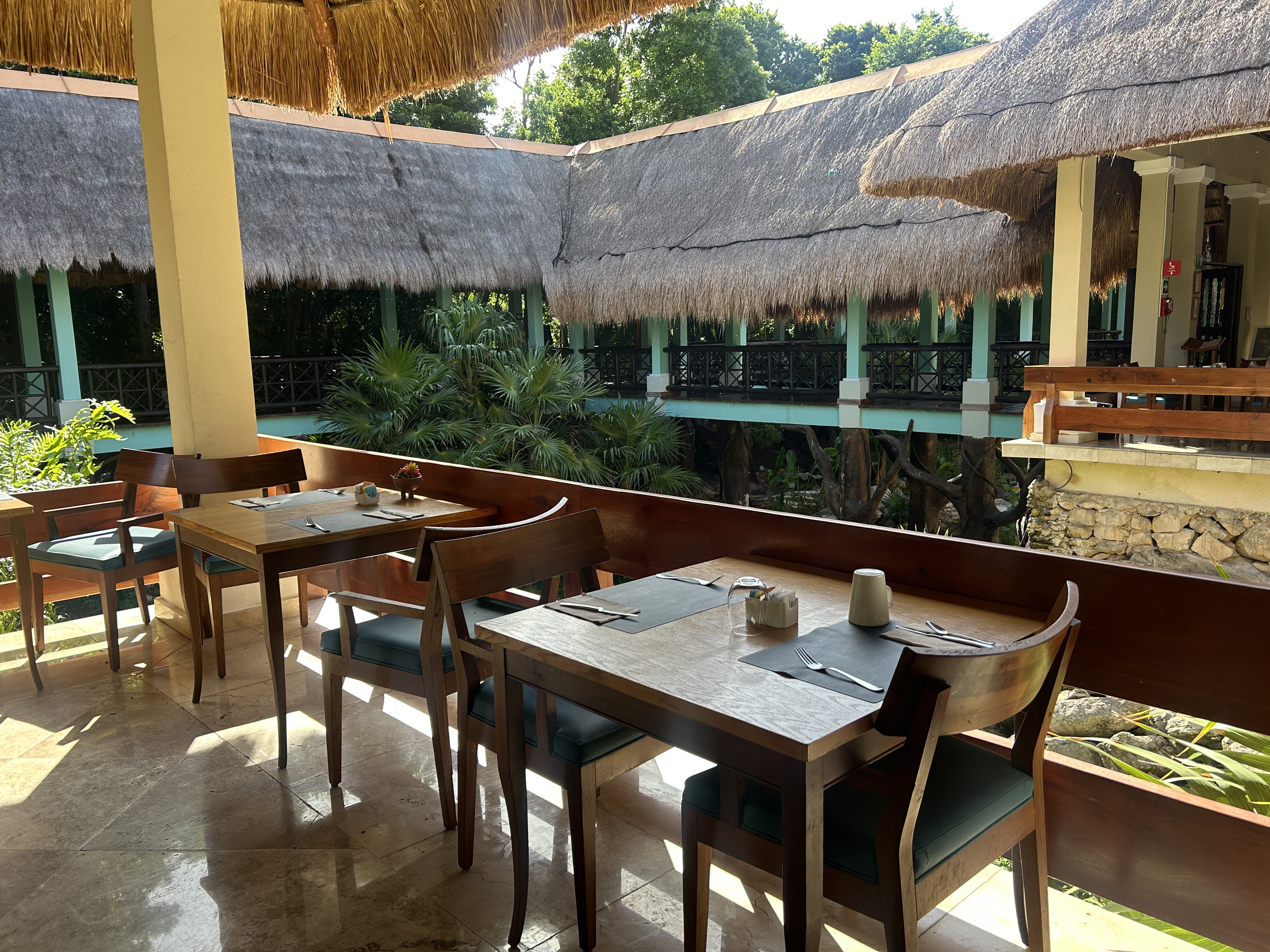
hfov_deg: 67.3
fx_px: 954
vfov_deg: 53.1
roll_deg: +1.4
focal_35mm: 26
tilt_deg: -8.8
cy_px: 476
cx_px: 635
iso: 50
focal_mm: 5.7
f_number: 1.5
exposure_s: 1/458
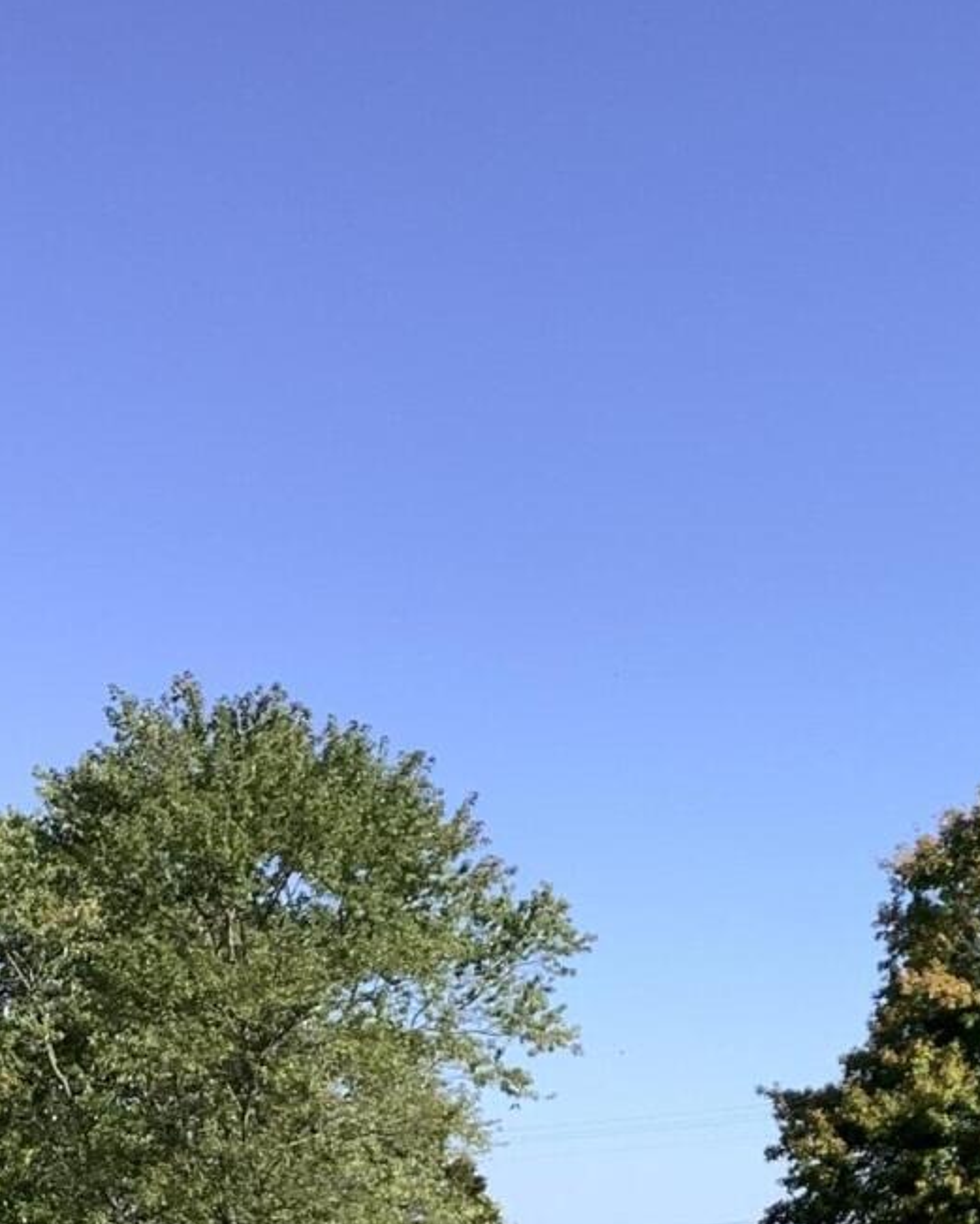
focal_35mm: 93
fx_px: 3371
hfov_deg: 16.5
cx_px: 730
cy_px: 1660
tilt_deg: -7.6
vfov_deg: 18.9
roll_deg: -1.5
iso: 25
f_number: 2.4
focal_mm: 3.3
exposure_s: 1/1006
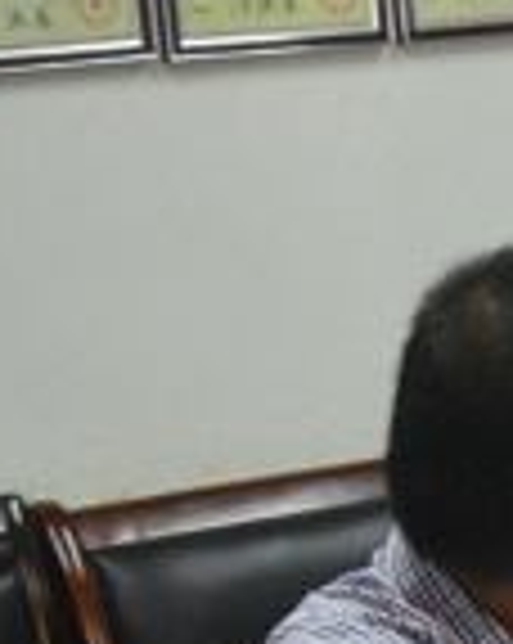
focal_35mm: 213
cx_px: 2570
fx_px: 4051
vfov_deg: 9.1
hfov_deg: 5.5
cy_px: 279
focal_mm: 18
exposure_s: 1/50
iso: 1600
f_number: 5.6
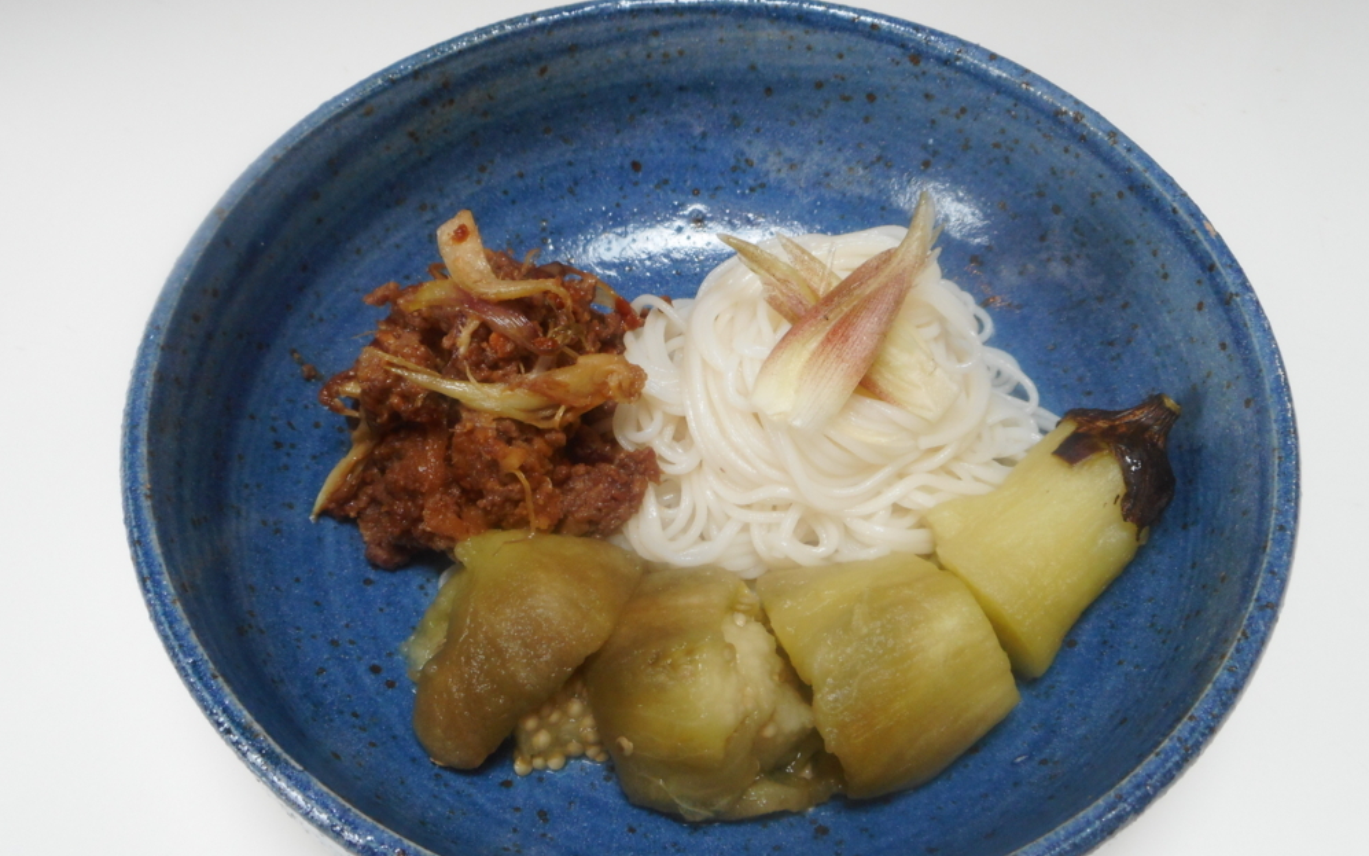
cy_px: 436
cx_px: 696
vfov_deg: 34.4
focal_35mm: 37
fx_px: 1380
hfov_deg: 52.7
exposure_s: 1/30
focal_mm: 6
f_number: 4.2
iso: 200
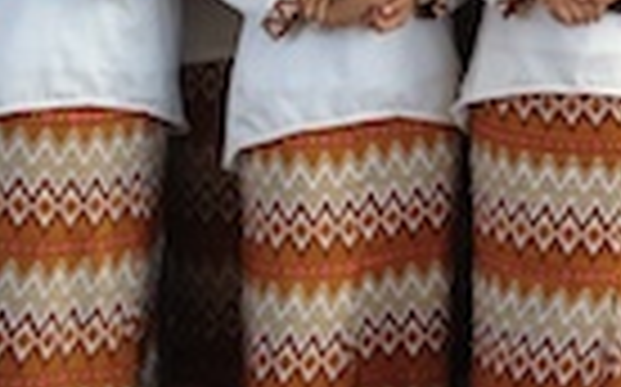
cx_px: 878
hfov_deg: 11.7
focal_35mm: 172
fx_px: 2909
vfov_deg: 7.4
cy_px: -261
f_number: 2.4
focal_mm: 4.28
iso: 50
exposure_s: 1/250
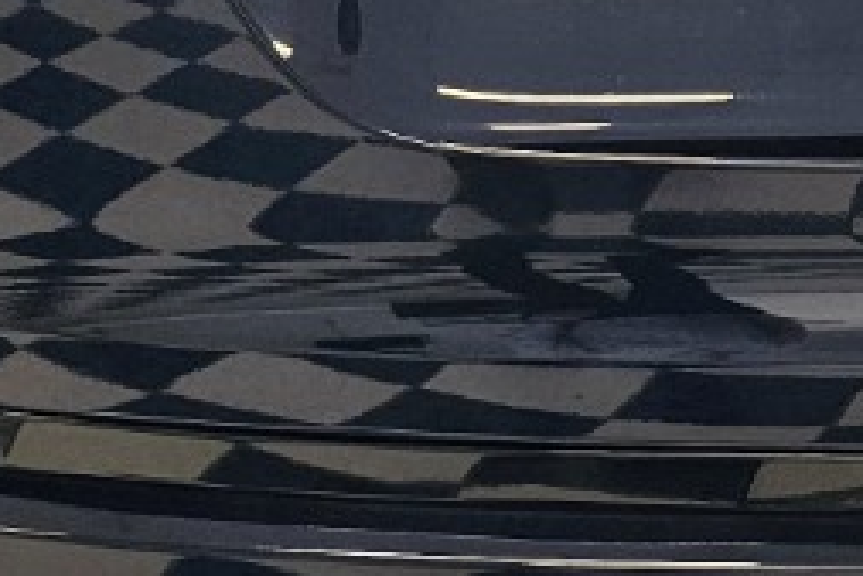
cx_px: 1112
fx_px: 3262
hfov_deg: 14.5
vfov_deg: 9.5
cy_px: -515
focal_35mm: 136
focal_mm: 6.3
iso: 160
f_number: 1.7
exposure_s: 1/120
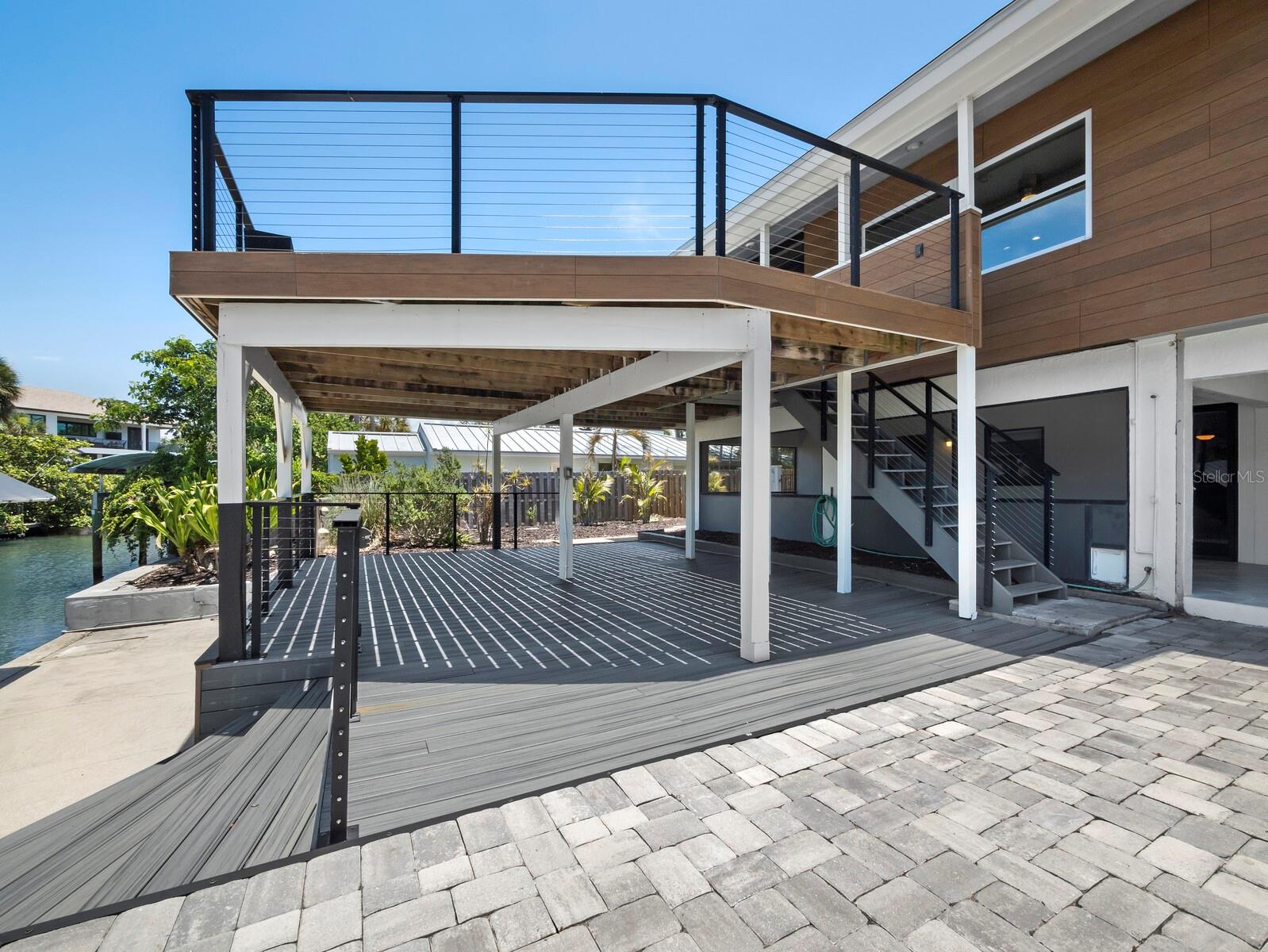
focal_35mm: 14
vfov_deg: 85.7
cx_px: 634
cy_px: 476
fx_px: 513
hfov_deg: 102.0
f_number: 11
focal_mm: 7
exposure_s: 1/320
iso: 320
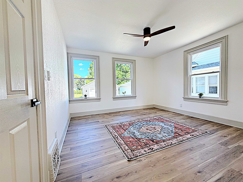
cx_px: 122
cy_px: 91
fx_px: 98
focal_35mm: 14
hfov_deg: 102.1
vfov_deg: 85.7
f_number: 2.2
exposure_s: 1/121
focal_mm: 2.22
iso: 64
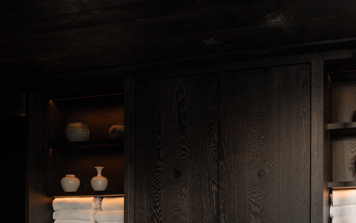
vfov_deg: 19.7
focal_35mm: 62
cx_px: 183
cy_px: 266
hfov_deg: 33.0
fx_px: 601
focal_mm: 35
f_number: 1.4
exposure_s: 1/200
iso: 1000
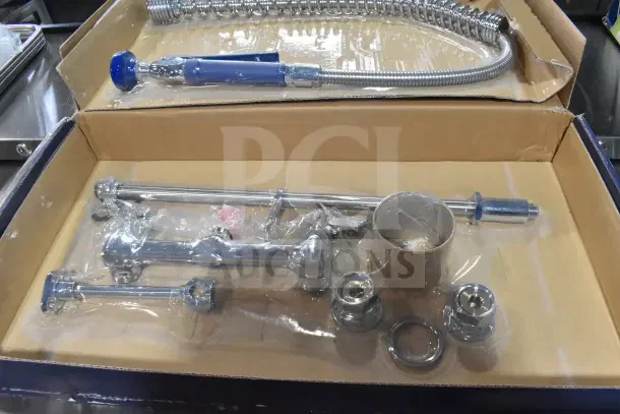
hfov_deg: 67.4
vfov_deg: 48.0
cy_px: 207
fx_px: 465
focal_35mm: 27
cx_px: 310
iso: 6400
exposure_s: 1/320
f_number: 9
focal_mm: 18
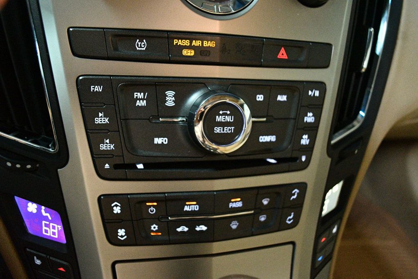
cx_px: 209
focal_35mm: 30
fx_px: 348
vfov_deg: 43.6
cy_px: 140
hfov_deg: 61.9
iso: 8000
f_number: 3.8
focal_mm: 20
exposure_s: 1/60
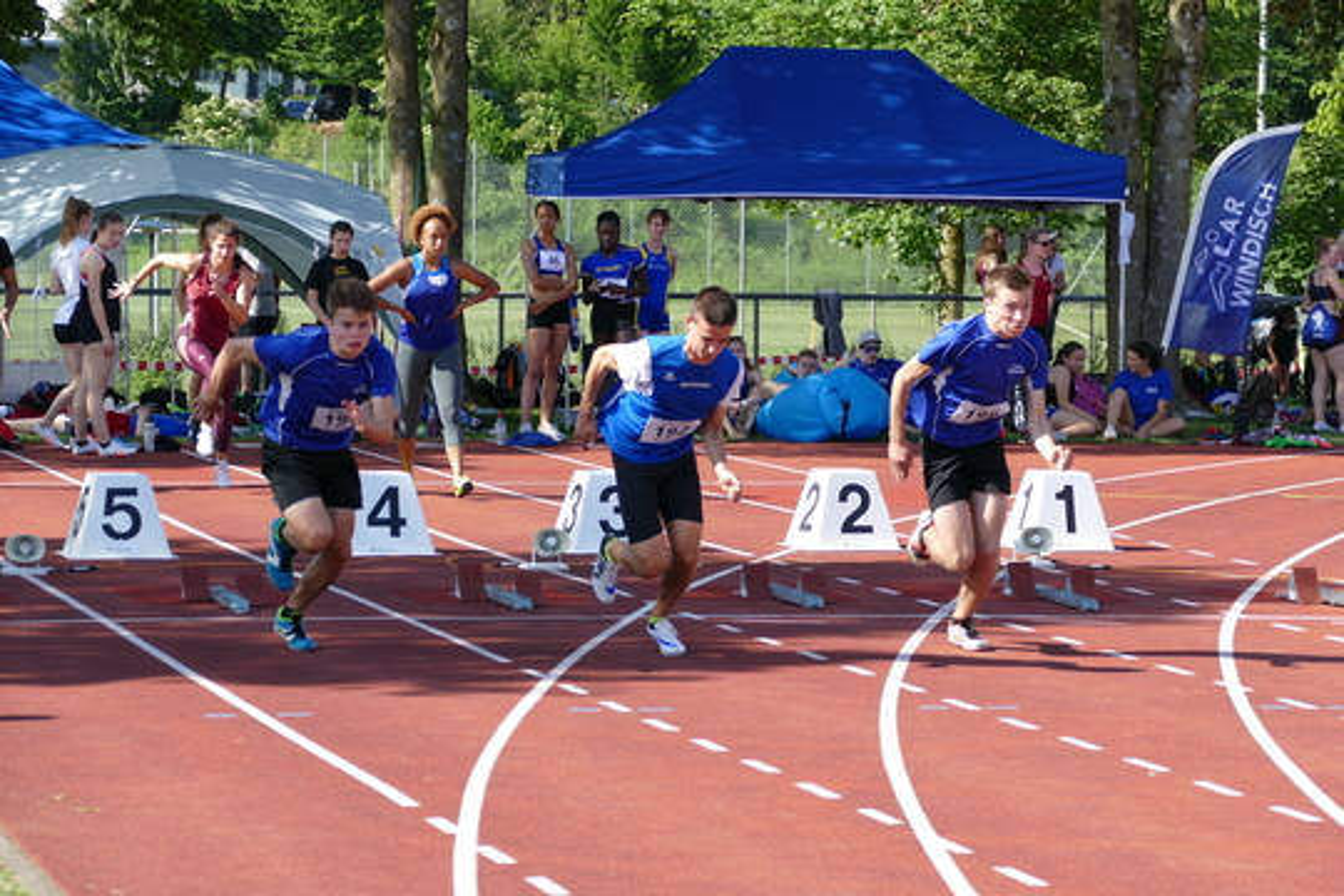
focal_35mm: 135
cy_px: 448
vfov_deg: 10.2
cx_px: 672
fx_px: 5040
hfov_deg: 15.2
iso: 125
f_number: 3.9
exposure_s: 1/400
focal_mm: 49.07
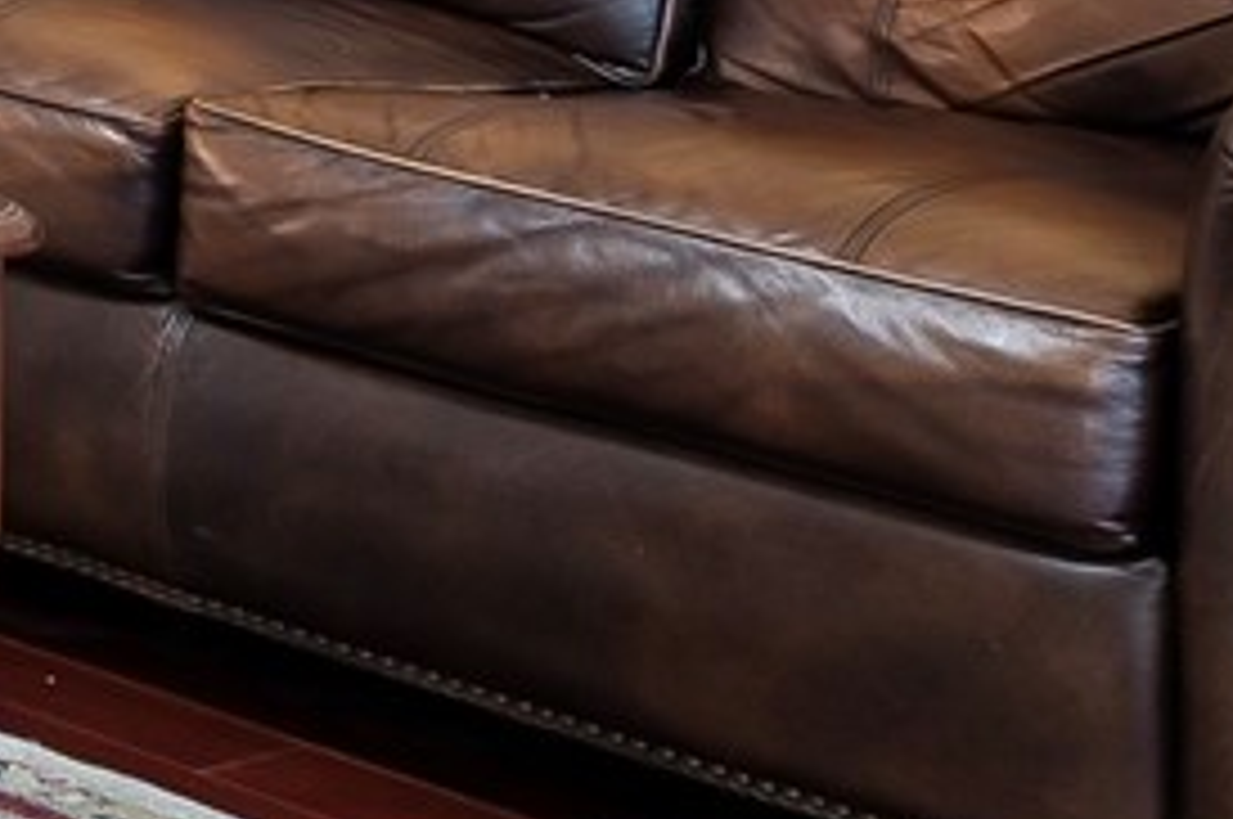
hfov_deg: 10.9
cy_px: -900
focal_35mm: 119
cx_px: -2529
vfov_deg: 10.4
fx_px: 4071
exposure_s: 1/1.67
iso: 125
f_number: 6.3
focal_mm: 15
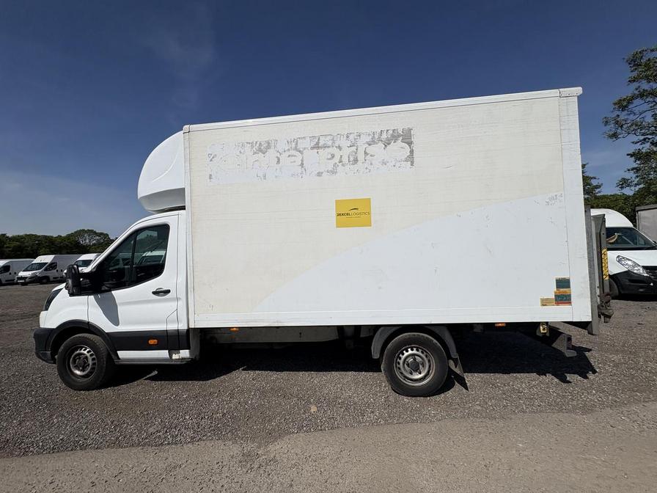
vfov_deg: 85.7
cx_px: 328
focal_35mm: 14
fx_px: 266
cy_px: 246
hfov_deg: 102.1
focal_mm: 2.22
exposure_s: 1/7299
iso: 40
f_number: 2.2
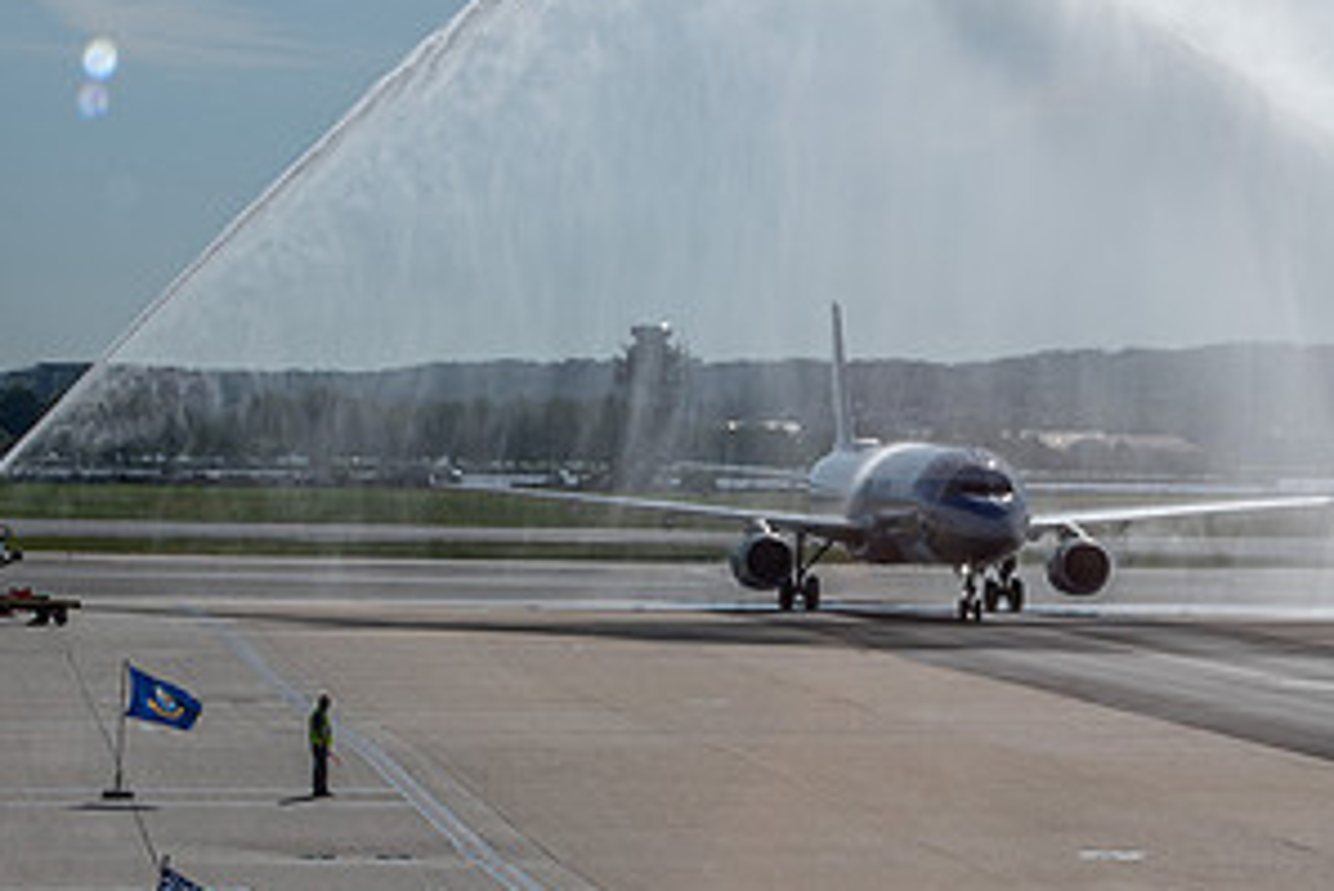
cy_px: 552
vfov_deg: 8.2
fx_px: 6191
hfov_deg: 12.3
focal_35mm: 167
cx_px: 933
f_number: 16
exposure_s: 1/125
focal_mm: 34
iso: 100
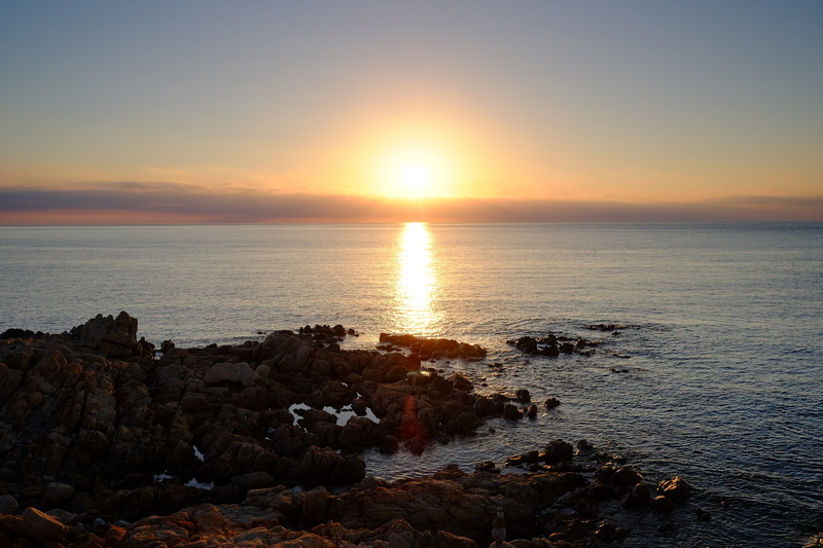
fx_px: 800
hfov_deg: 54.4
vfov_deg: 37.8
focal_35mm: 35
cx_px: 412
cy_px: 274
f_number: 8
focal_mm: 23
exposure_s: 1/75
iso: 400
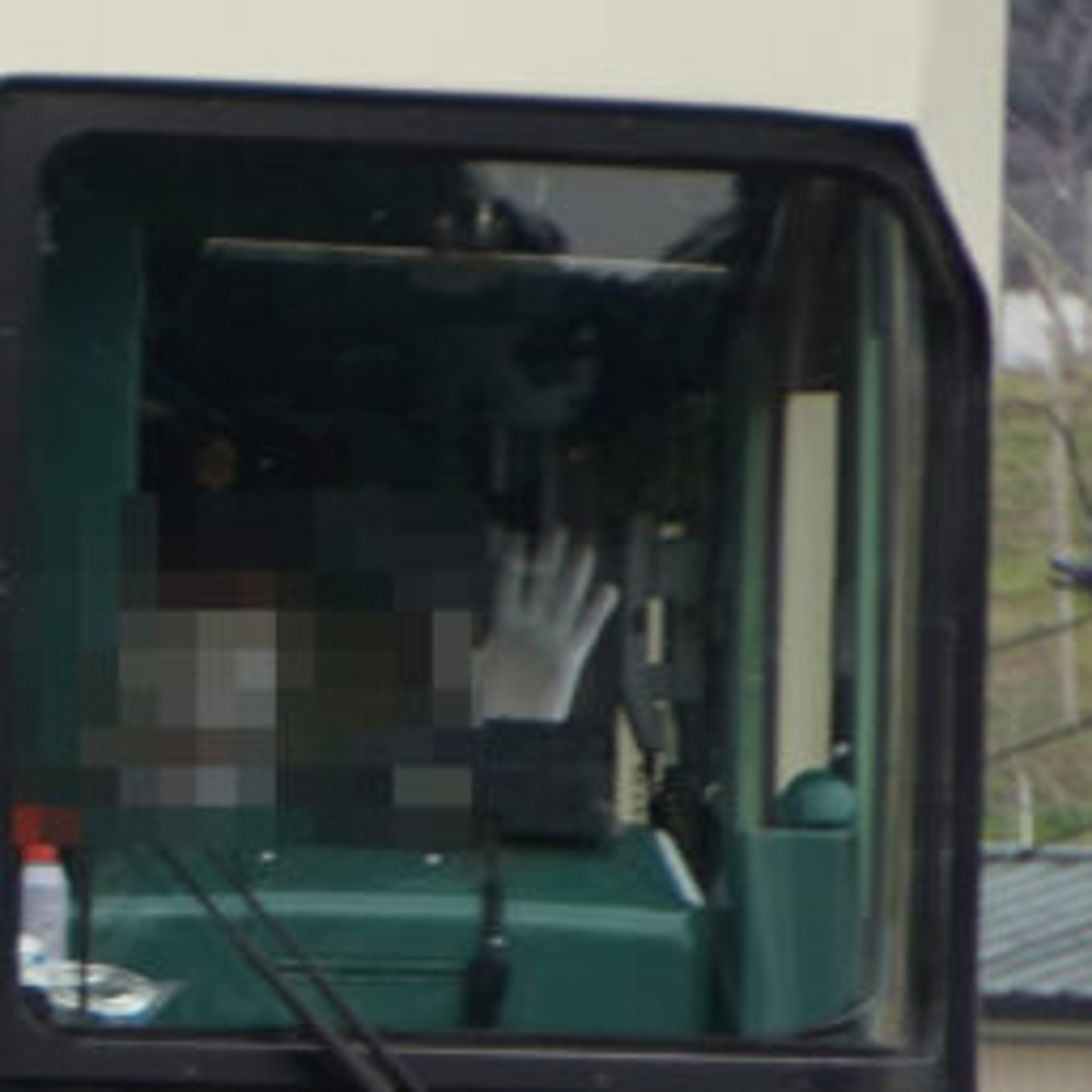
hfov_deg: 1.5
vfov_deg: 1.5
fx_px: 40951
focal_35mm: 1147
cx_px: -2422
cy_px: 1200
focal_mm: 113
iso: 100
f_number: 5.6
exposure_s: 1/200
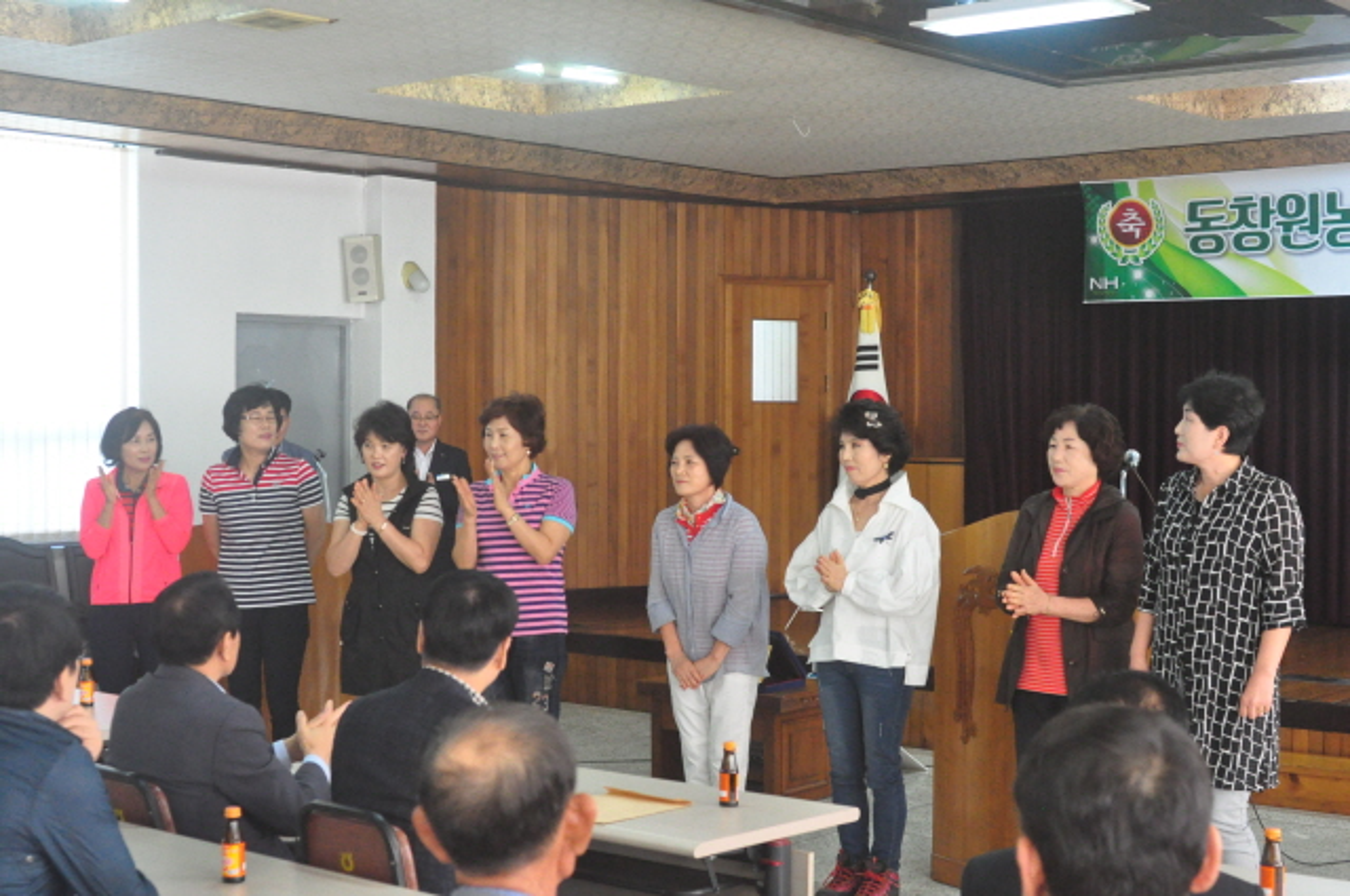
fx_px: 1966
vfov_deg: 25.7
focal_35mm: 52
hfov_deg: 37.9
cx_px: 675
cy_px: 448
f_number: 5.6
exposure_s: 1/200
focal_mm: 35
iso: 2800
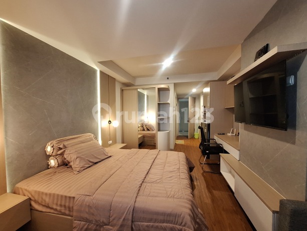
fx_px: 115
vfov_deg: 89.9
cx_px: 154
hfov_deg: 106.2
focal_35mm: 13
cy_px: 116
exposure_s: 1/25
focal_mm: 1.74
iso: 400
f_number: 2.2
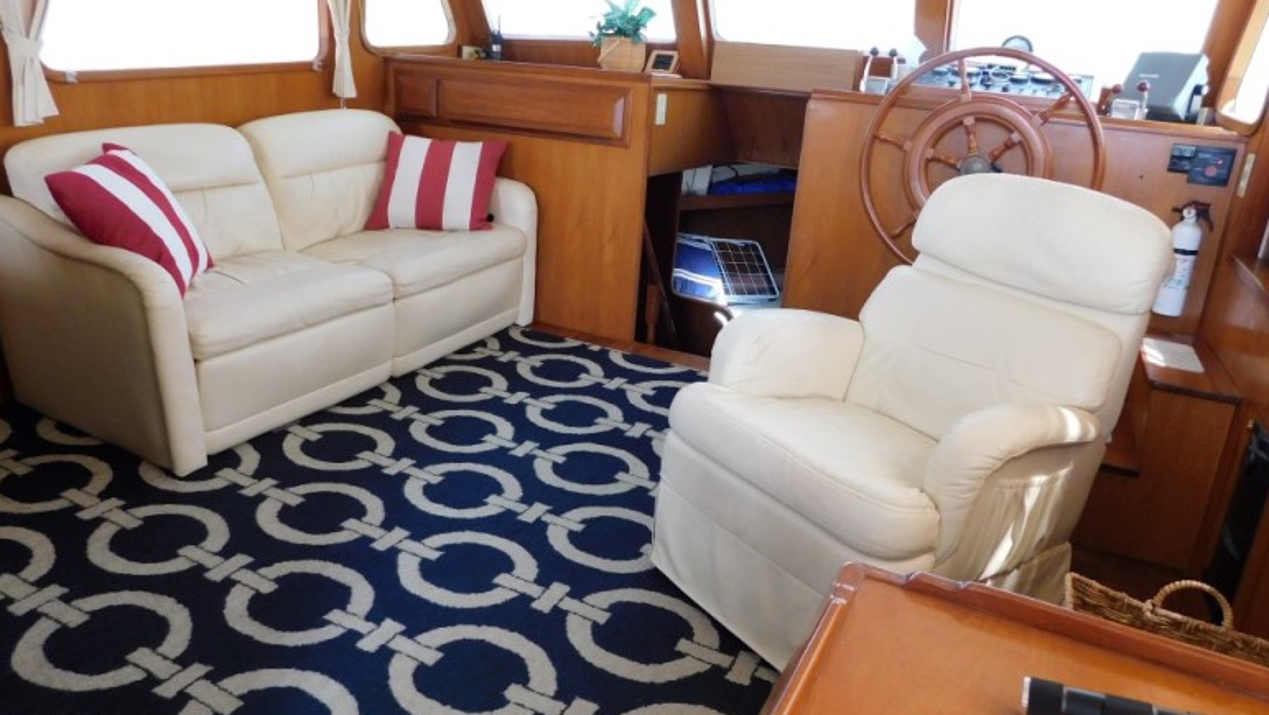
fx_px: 875
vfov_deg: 44.4
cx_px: 647
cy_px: 362
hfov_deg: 71.9
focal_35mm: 26
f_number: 3
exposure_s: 1/30
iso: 220
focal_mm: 4
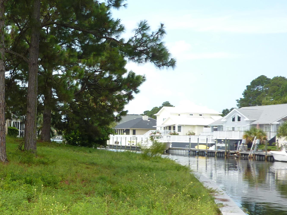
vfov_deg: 26.0
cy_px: 130
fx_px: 464
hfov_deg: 31.3
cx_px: -13
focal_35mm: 56
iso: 80
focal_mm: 4.1
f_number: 4
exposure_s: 1/250
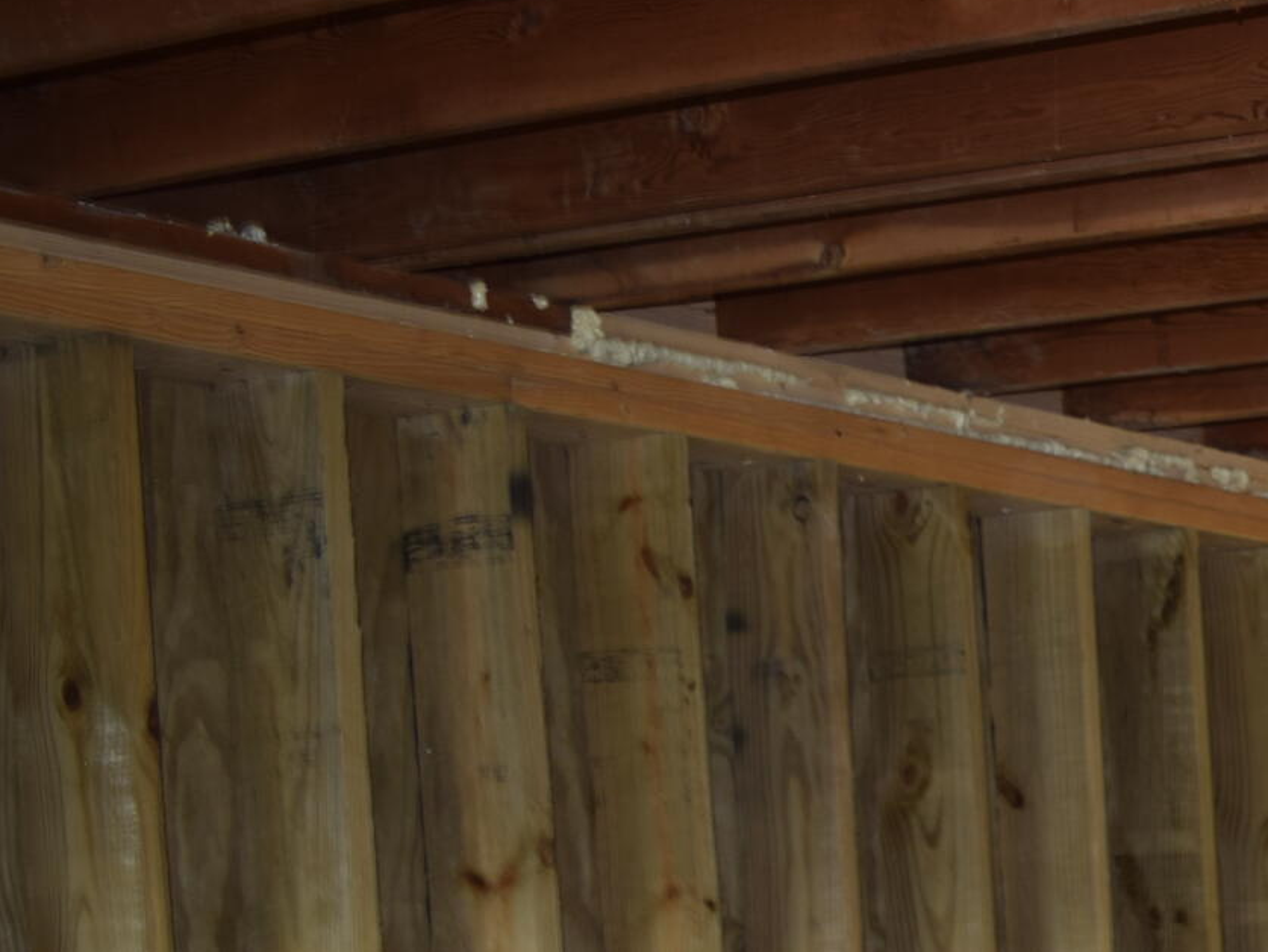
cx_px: 2260
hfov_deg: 17.3
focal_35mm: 93
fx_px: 3407
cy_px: 1372
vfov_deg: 14.9
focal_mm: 18
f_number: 3.5
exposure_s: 1/5
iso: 100
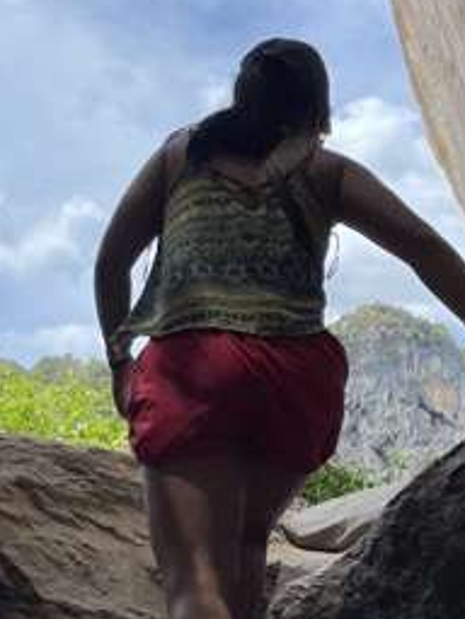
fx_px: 1164
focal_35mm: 65
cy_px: 488
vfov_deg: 29.2
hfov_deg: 22.5
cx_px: 150
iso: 32
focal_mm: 4.2
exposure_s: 1/1855
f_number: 1.6
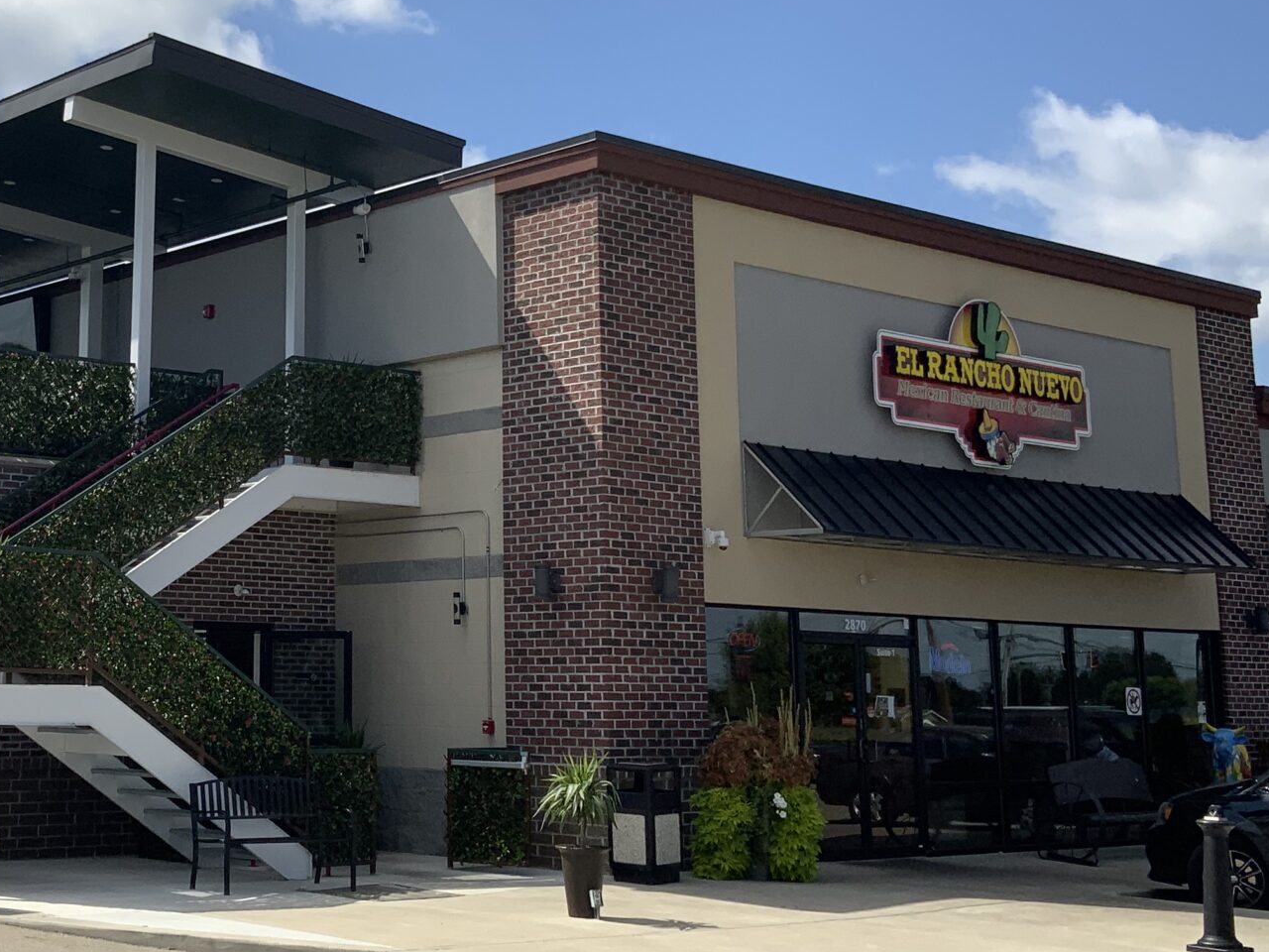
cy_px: 287
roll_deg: -0.8
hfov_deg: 32.6
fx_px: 2126
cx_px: 306
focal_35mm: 58
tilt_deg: +11.2
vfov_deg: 25.0
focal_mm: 3
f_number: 1.8
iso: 20
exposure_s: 1/2959
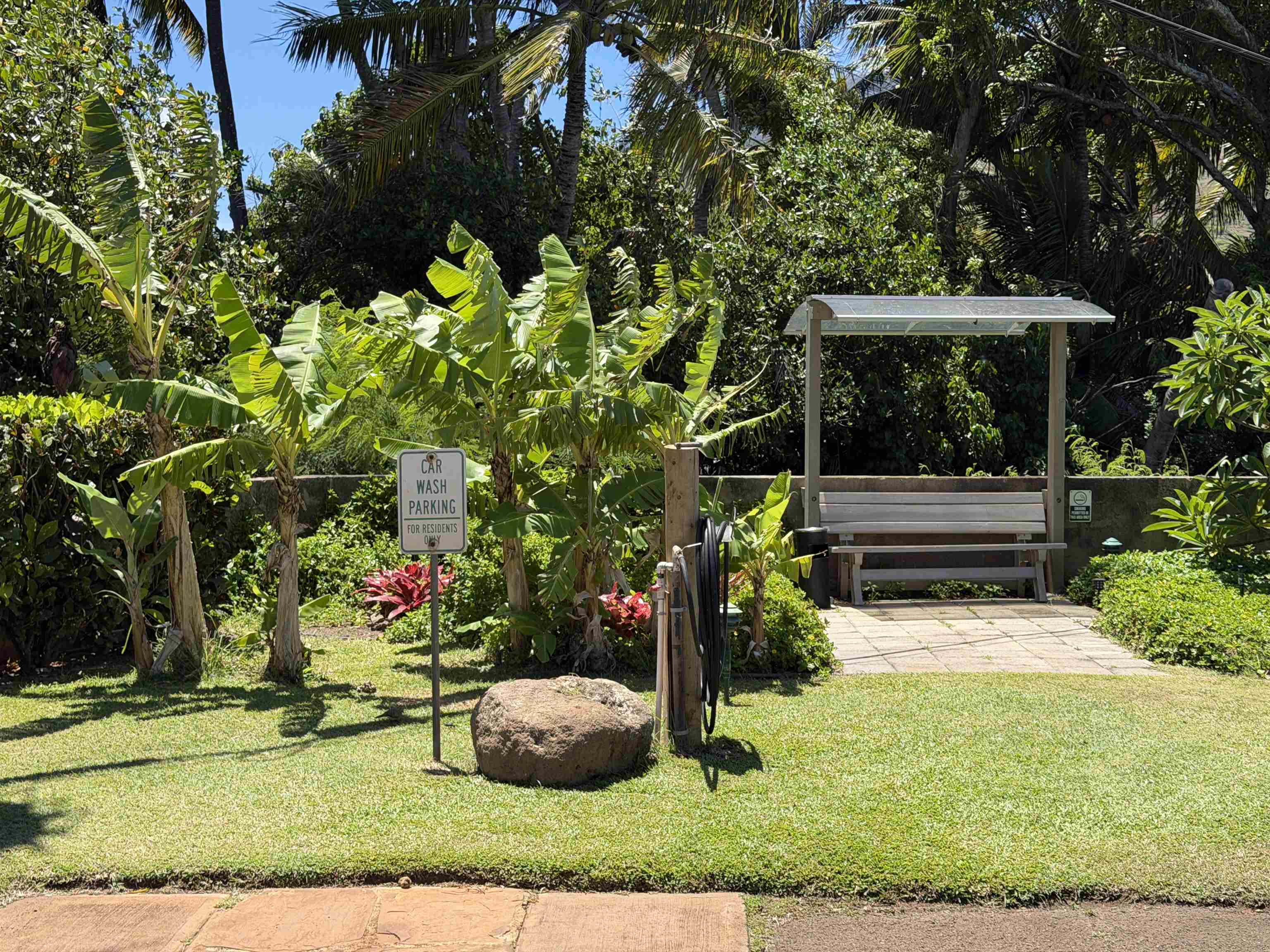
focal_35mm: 48
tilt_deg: -2.3
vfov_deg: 30.3
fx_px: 1761
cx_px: 635
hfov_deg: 39.7
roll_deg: +0.2
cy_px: 476
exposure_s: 1/2208
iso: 64
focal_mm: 6.76
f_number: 1.78
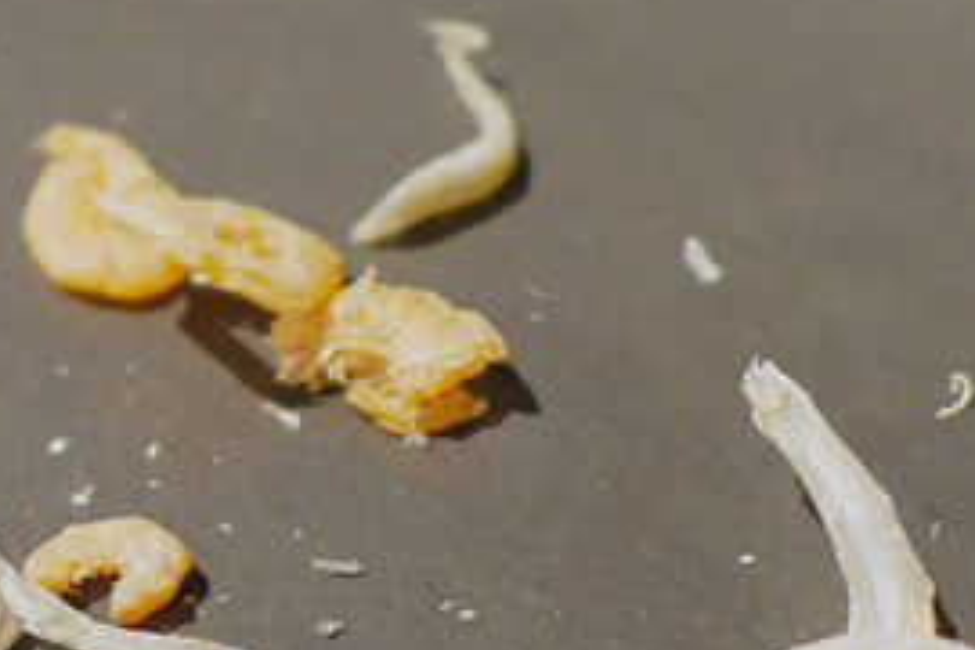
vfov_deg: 10.7
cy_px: 713
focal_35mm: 127
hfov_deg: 15.8
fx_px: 3439
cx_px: 4
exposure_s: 1/60
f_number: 1.7
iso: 640
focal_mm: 15
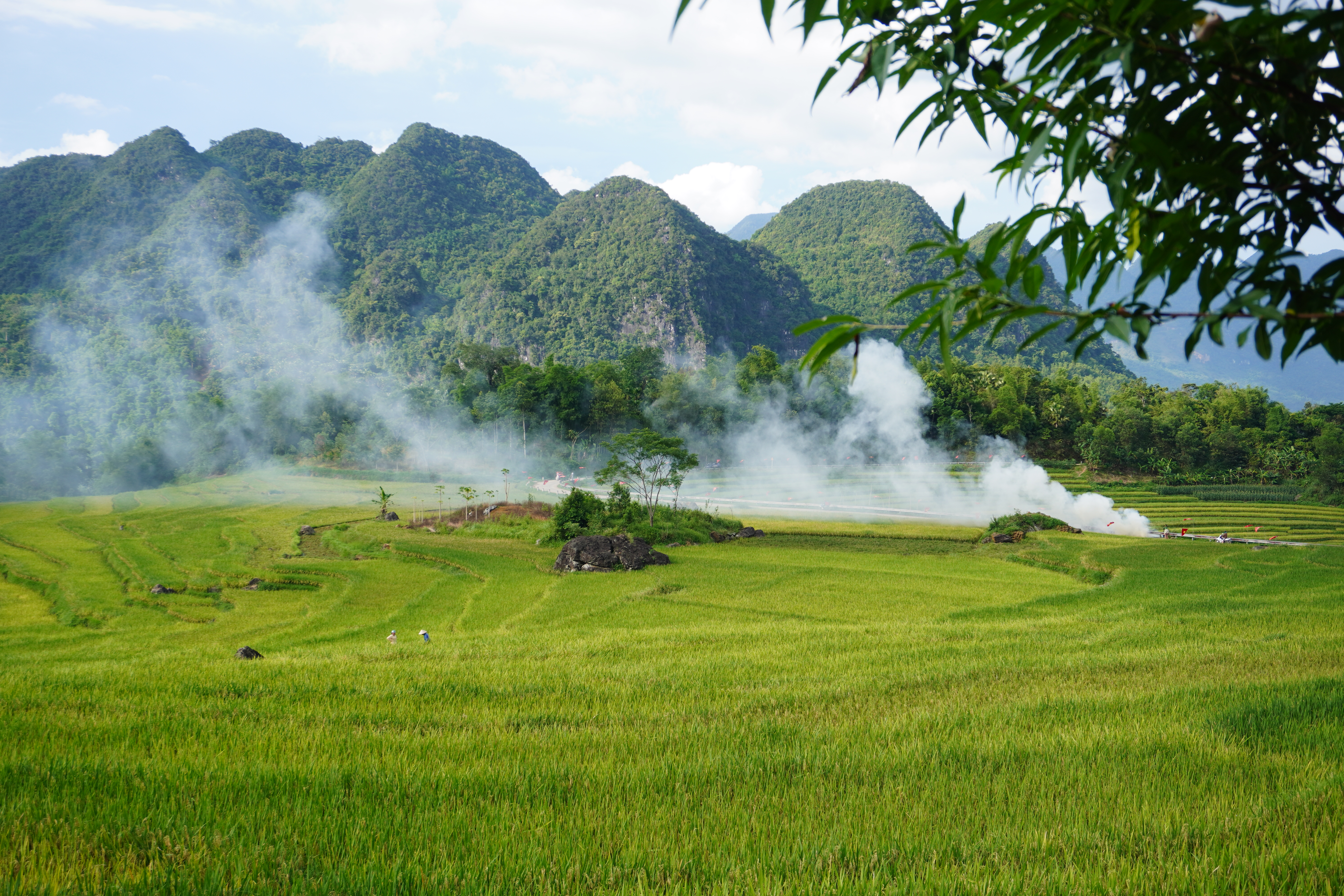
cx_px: 672
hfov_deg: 51.3
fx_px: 1400
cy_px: 448
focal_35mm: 38
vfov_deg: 35.5
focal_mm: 25
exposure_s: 1/250
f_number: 5.6
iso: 100
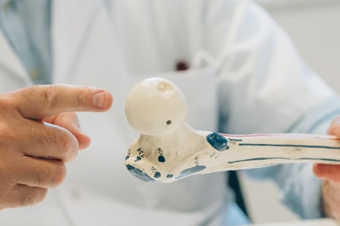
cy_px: -27
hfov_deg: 11.5
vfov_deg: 7.6
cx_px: 97
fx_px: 1690
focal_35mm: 179
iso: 400
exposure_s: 1/200
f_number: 2.5
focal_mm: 55
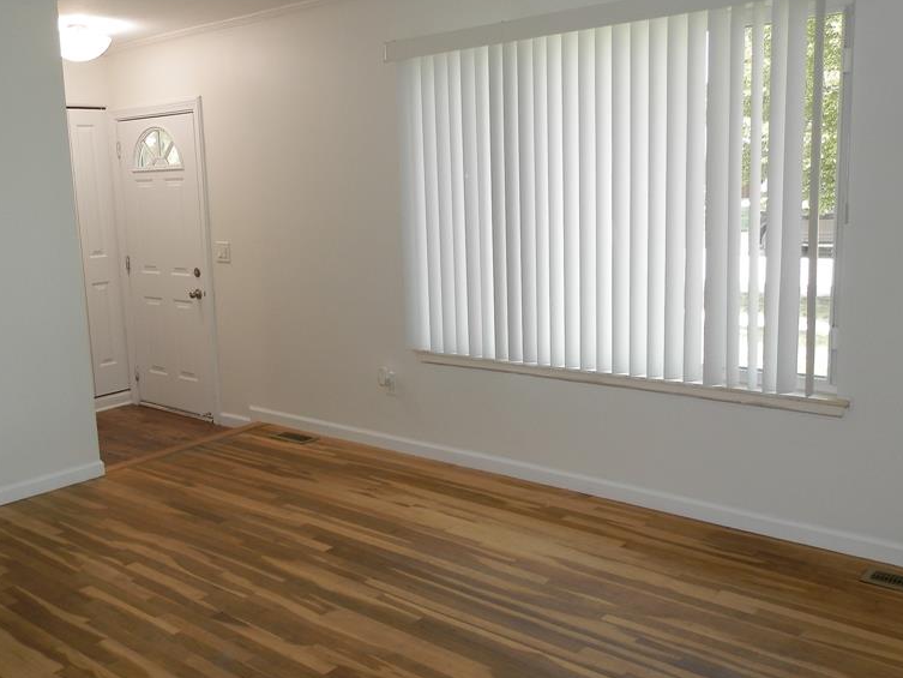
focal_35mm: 34
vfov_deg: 41.8
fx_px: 887
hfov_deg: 53.8
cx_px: 396
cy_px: 335
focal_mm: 4.5
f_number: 3.1
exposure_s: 1/30
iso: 80
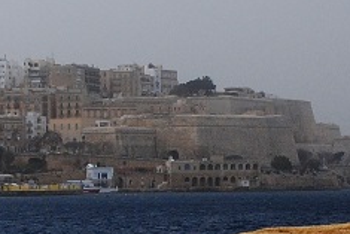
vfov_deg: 7.5
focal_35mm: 184
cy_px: 209
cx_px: 141
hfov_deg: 11.2
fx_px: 1790
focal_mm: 24
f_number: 10
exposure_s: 1/250
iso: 160
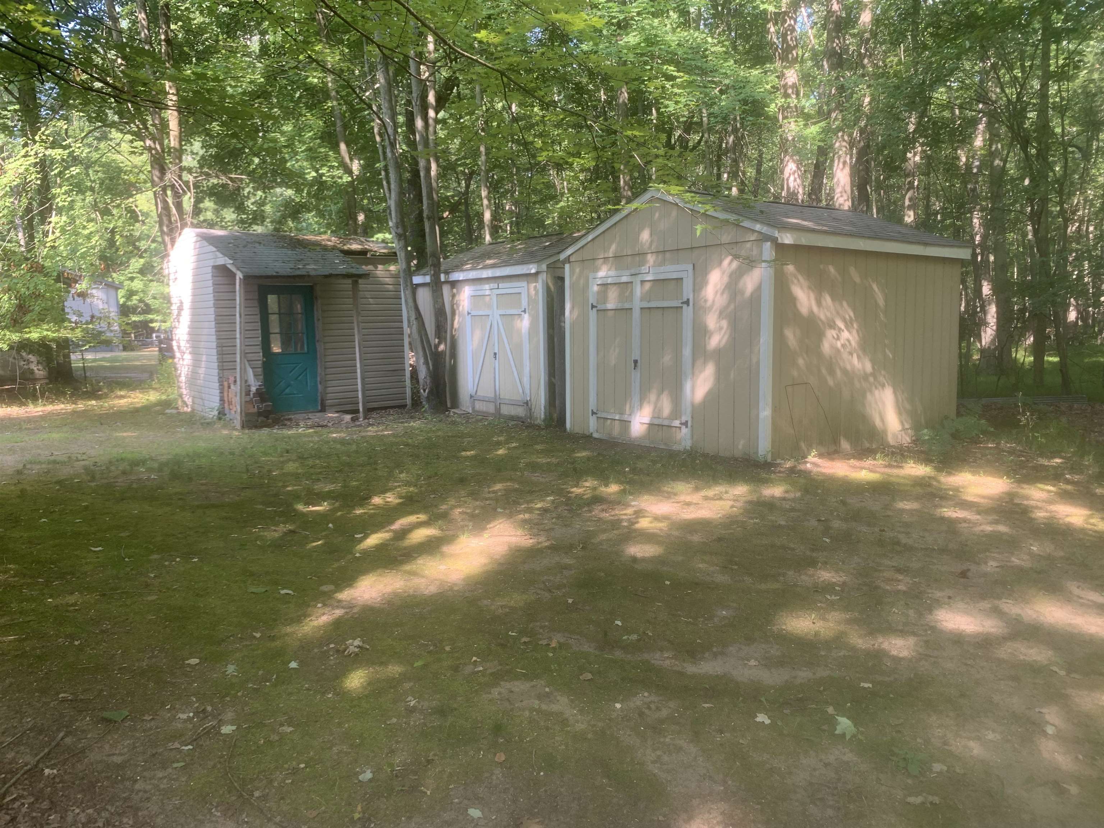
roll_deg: +1.2
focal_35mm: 26
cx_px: 552
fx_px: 829
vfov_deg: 53.1
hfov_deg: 67.3
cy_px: 414
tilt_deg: -5.3
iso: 50
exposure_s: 1/122
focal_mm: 4.25
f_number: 1.8
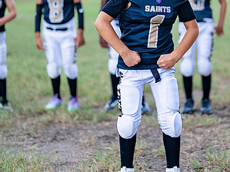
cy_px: 43
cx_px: 155
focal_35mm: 110
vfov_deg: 13.4
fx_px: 731
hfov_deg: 17.8
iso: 500
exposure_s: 1/800
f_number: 1.2
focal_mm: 50
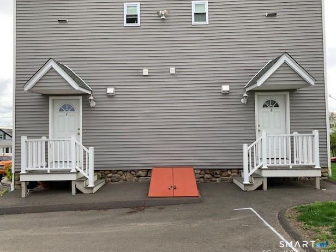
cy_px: 128
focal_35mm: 27
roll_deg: +0.4
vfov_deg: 51.4
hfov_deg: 65.3
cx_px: 165
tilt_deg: +3.2
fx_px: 262
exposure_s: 1/156
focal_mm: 4.25
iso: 25
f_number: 1.8
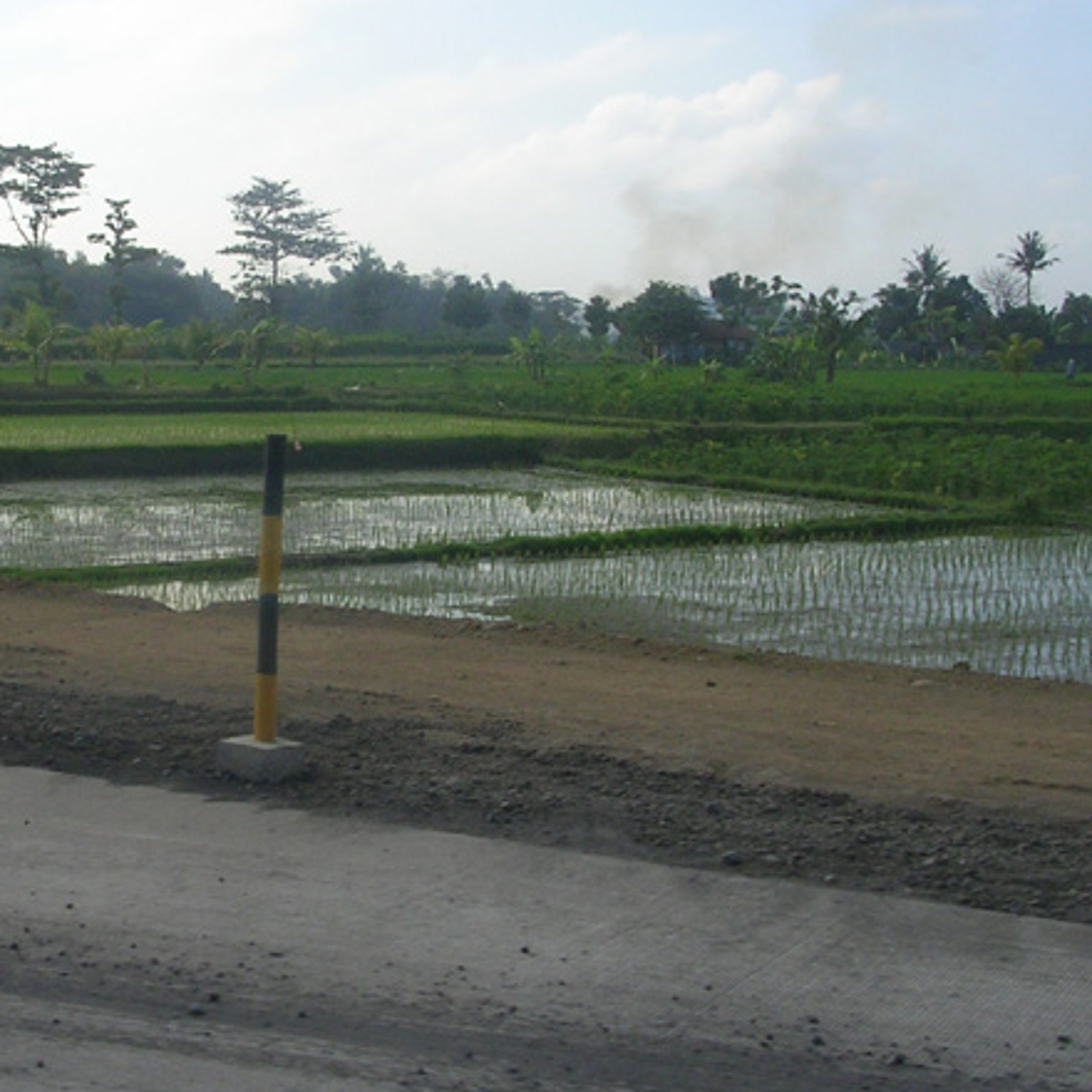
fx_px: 2177
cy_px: 479
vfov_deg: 28.1
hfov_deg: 27.7
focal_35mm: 61
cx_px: 256
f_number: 5.6
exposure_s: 1/270
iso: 50
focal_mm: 5.8
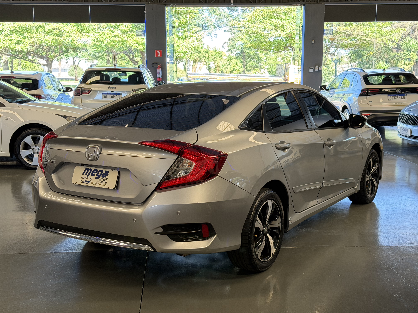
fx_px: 580
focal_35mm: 48
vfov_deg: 30.3
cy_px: 156
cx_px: 209
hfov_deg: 39.7
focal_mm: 6.76
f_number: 1.78
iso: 250
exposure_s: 1/60
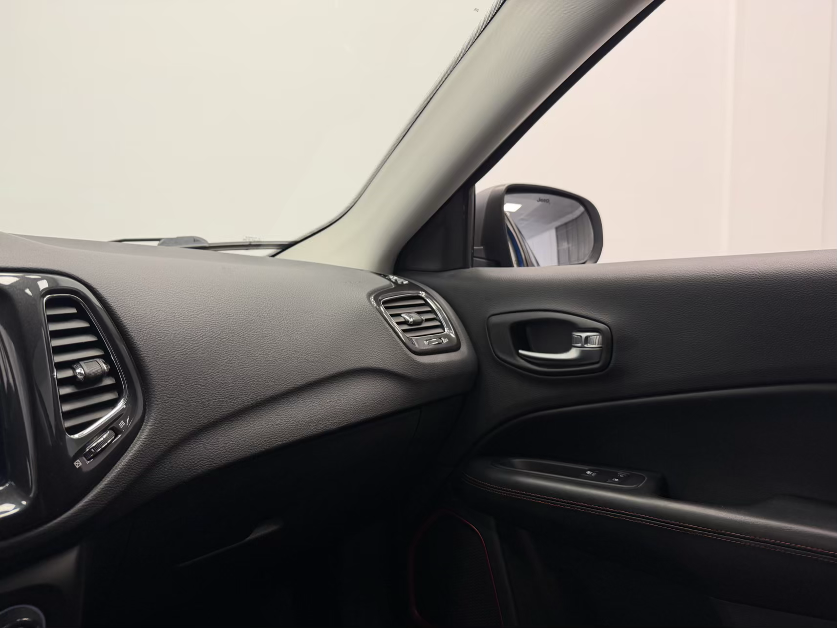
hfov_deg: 71.6
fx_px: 580
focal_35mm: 24
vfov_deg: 56.8
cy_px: 314
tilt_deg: -5.8
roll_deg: -0.4
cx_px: 418
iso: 160
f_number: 1.78
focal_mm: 6.76
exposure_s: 1/105
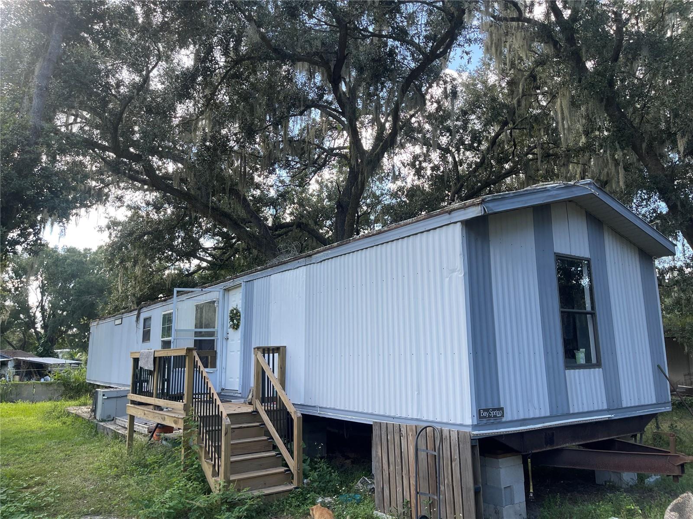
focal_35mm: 25
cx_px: 346
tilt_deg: +11.1
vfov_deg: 54.9
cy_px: 260
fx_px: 500
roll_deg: +0.6
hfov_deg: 69.4
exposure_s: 1/360
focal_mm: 5.1
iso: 32
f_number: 1.6
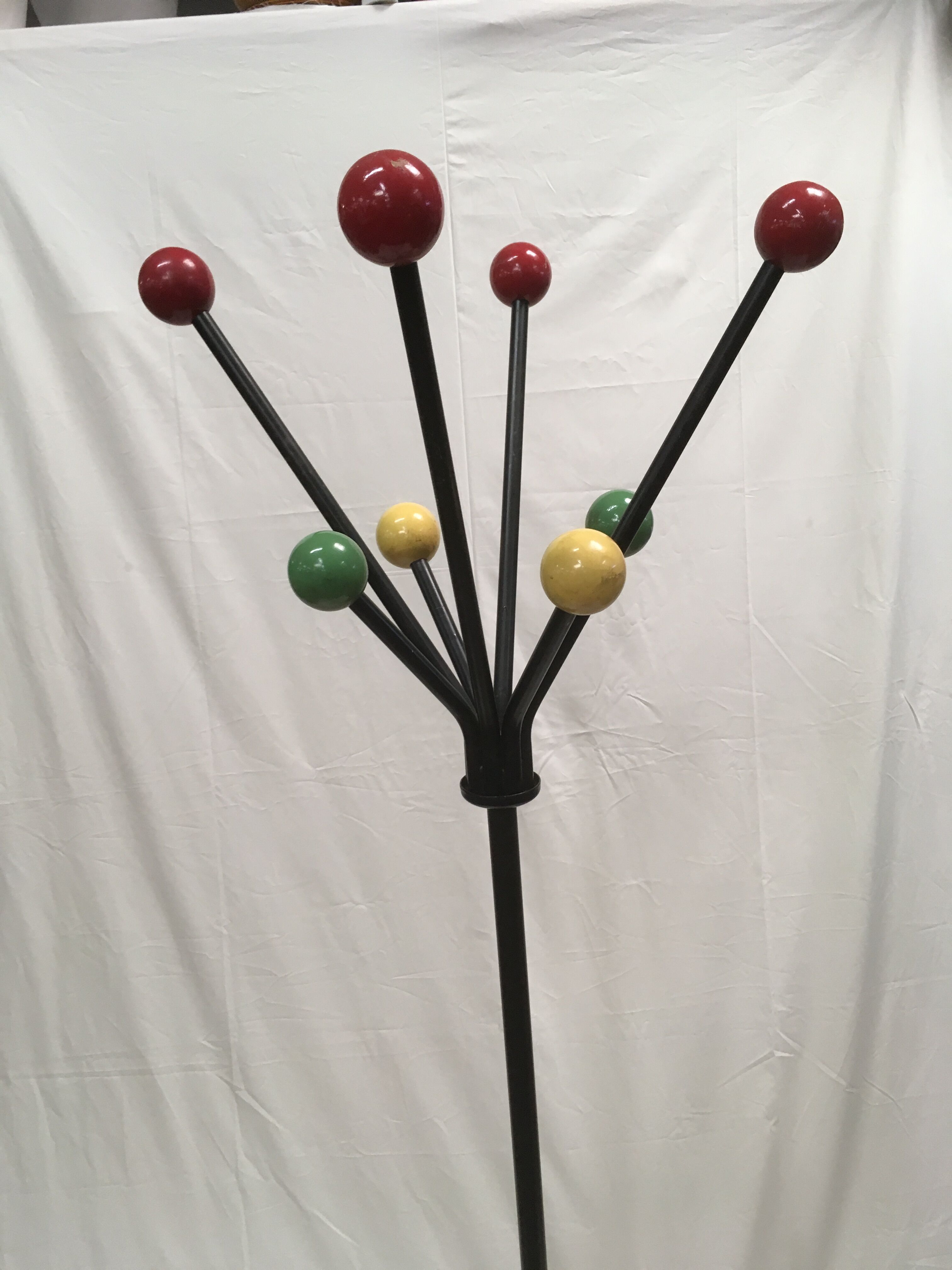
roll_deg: +4.2
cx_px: 476
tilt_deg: -14.3
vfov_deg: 61.7
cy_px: 635
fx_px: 1063
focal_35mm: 29
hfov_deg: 48.2
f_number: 2.2
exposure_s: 1/33
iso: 50
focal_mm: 4.15
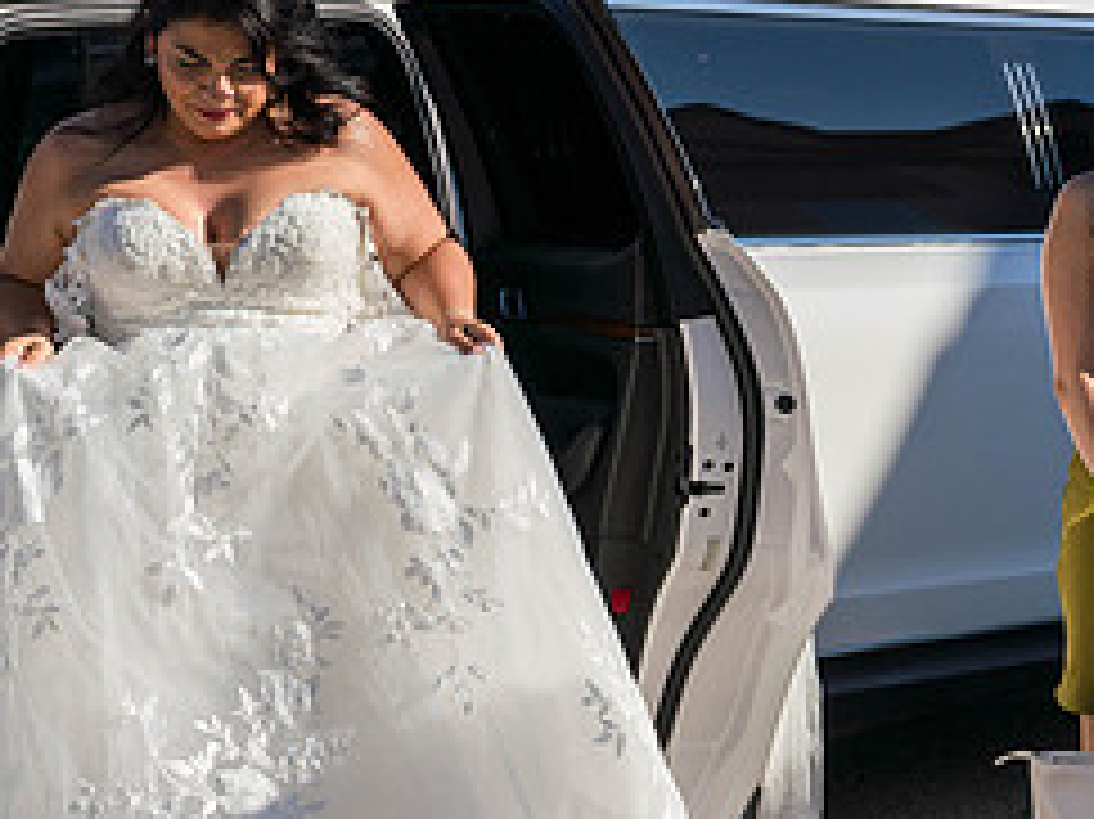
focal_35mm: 108
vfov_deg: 13.7
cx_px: 369
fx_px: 3412
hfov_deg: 18.2
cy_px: 488
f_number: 4
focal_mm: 47
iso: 250
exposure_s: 1/3200
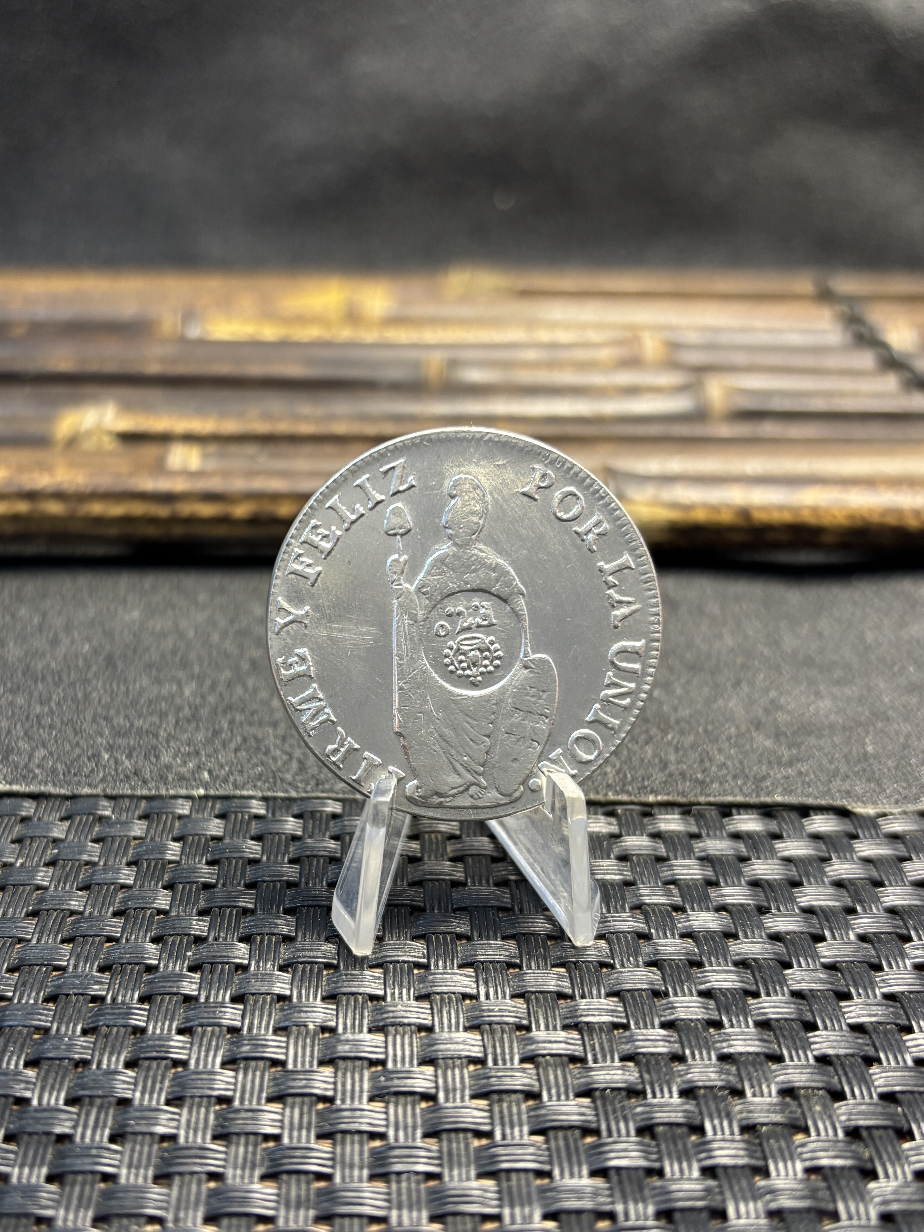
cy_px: 616
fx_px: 925
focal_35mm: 26
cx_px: 462
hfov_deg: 53.1
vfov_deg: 67.3
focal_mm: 5.96
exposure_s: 1/50
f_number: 1.6
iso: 160
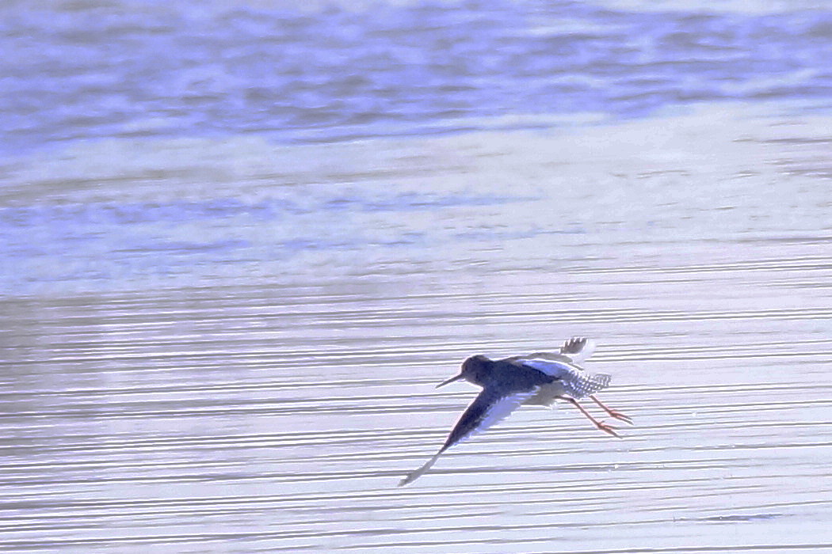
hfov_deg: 3.4
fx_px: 13866
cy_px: 277
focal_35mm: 600
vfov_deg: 2.3
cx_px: 416
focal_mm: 600
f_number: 6.3
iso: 2000
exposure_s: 1/2500
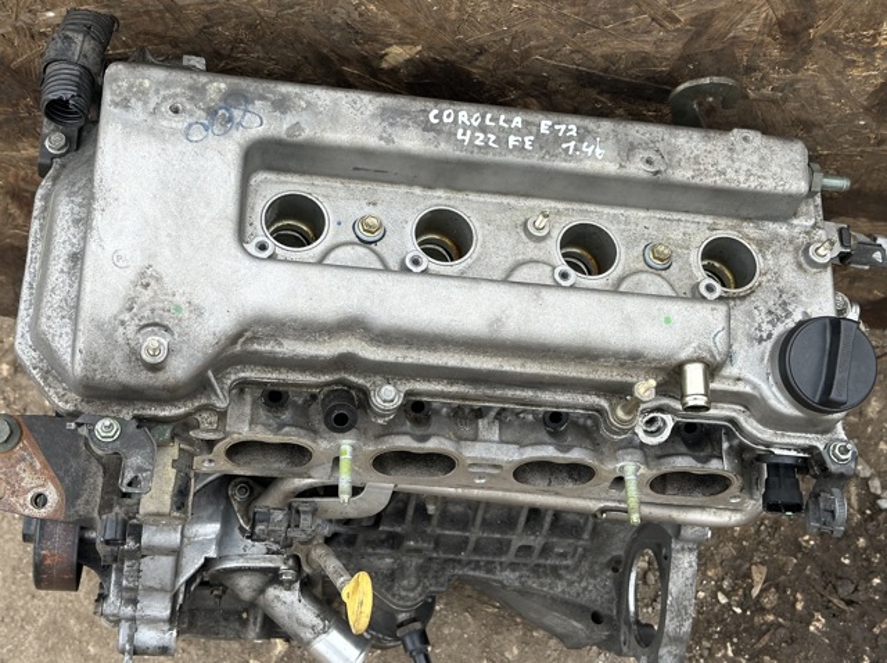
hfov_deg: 39.7
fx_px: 1228
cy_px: 332
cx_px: 444
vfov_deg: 30.2
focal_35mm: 48
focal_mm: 6.86
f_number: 1.78
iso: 64
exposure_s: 1/527
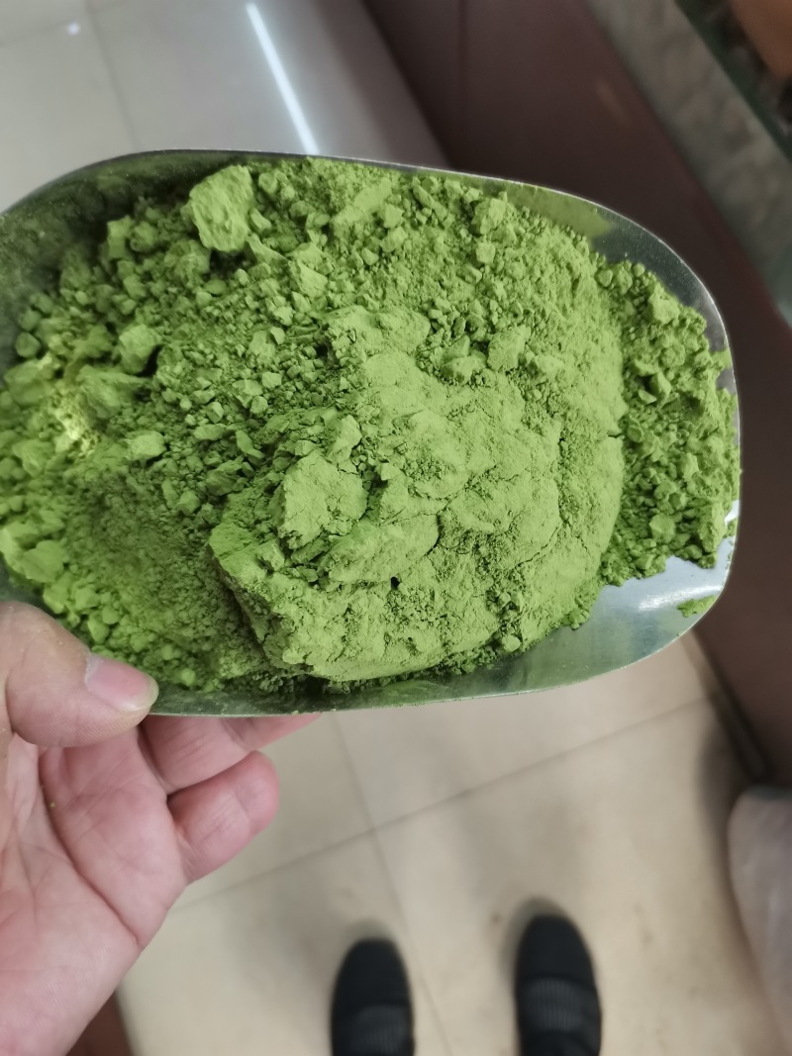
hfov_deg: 53.1
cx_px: 396
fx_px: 793
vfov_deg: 67.3
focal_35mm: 26
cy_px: 528
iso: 320
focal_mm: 4.75
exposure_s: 1/100
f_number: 1.8
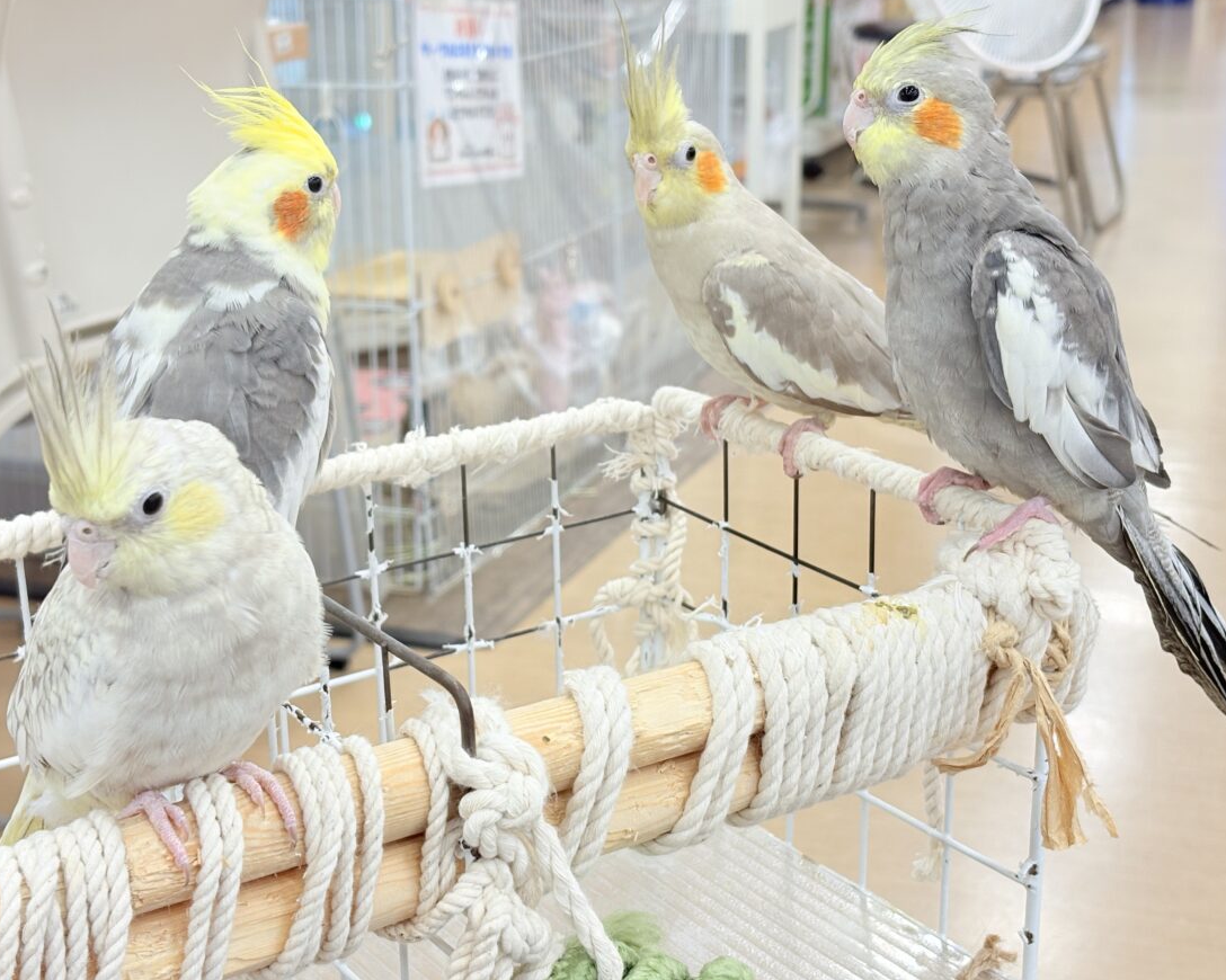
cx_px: 558
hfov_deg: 33.6
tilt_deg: -16.0
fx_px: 2032
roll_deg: +1.7
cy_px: 497
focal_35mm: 56
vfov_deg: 27.1
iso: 40
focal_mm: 5.96
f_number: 1.6
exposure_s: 1/50
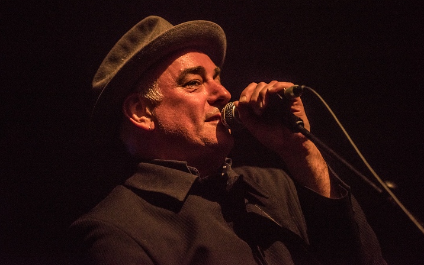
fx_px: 2370
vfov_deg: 6.4
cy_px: 134
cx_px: 212
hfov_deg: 10.2
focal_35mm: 205
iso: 2500
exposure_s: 1/80
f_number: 2.8
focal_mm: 200
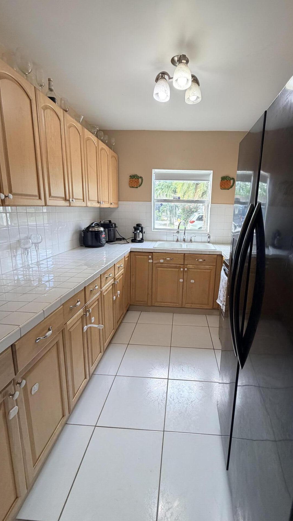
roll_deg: -1.5
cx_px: 168
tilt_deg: -10.4
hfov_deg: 66.7
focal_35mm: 16
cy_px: 256
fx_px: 221
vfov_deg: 99.4
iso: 160
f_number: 2.2
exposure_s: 1/60
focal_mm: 2.22
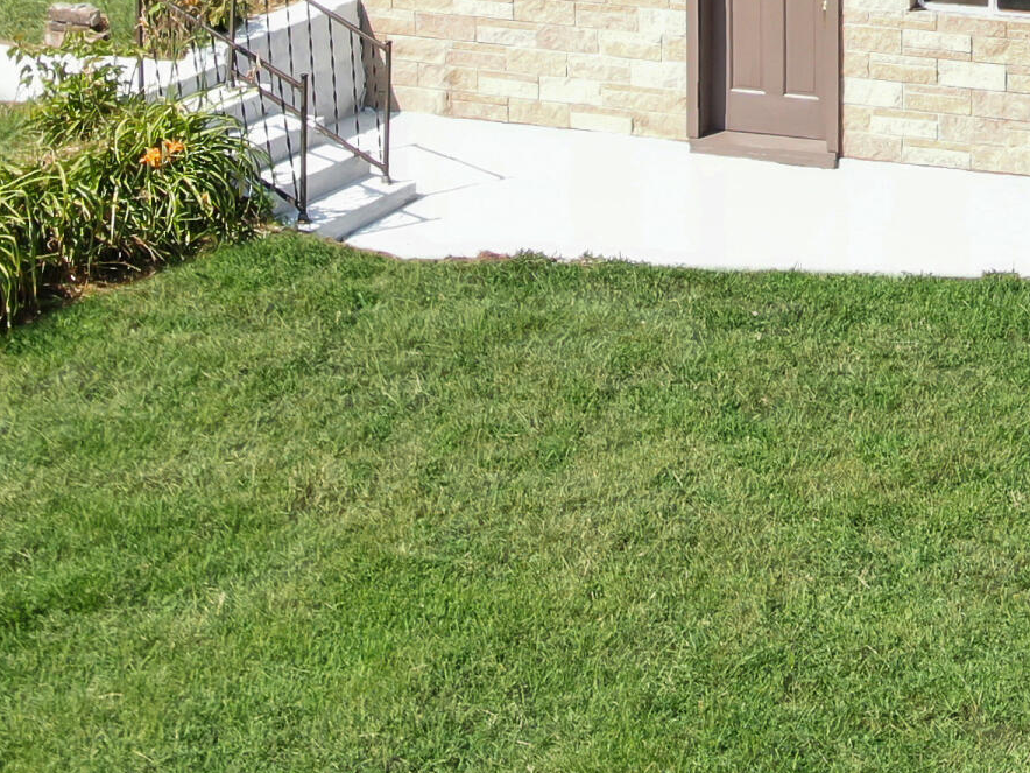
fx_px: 3333
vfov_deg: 12.5
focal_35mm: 112
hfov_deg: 17.4
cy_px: -402
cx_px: 896
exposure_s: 1/400
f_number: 3.2
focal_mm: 5.69
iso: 100
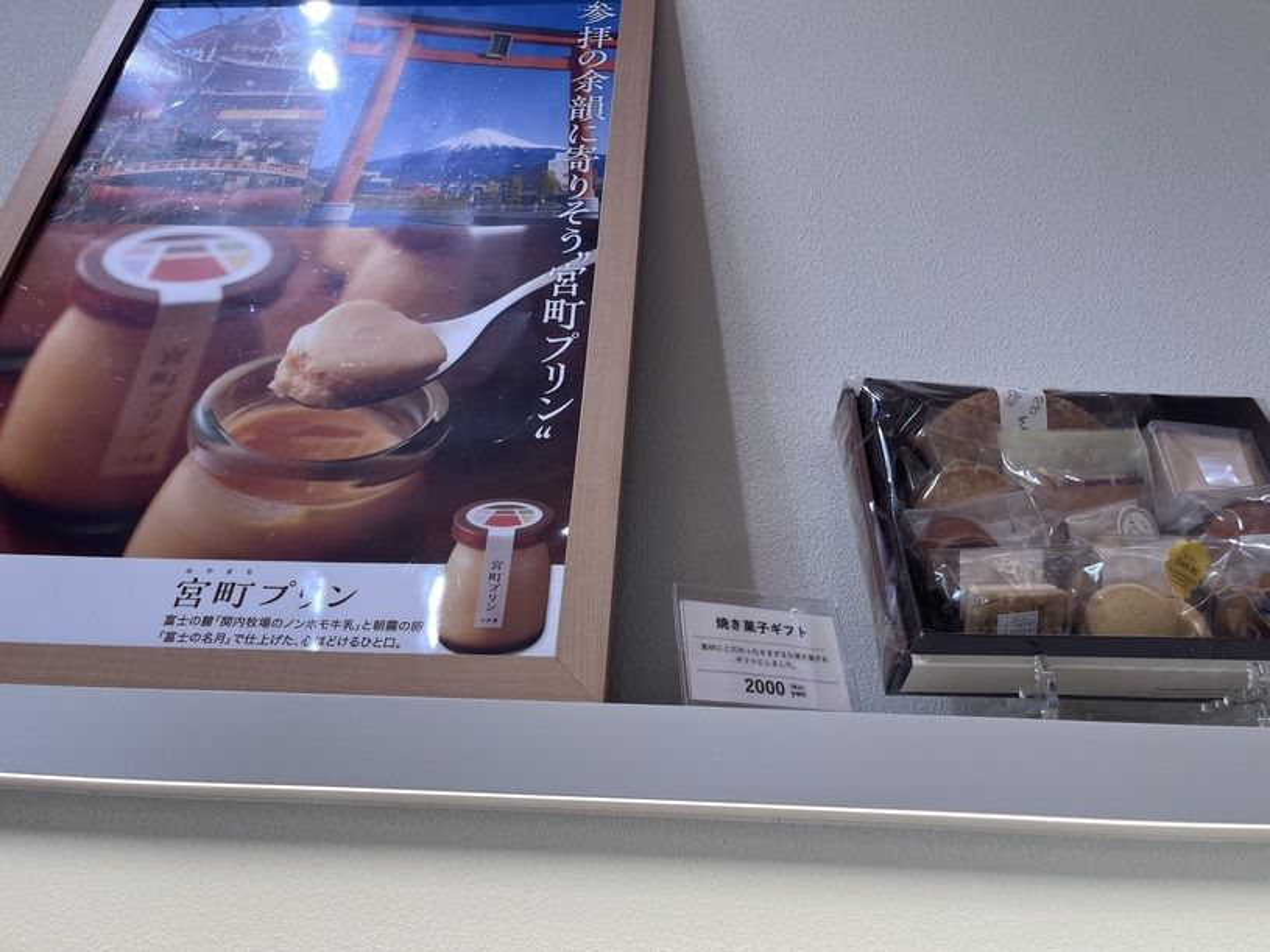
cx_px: 635
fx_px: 954
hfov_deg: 67.3
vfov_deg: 53.1
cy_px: 476
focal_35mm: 26
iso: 50
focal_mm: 5.1
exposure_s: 1/111
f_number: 1.6
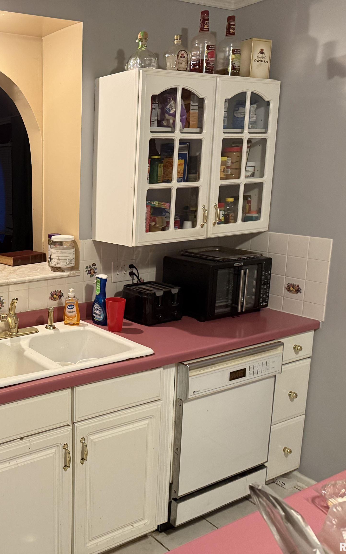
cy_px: 277
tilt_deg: -11.7
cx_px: 7
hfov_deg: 34.2
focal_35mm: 34
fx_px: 513
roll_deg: +1.2
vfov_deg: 56.7
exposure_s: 1/60
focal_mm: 6.76
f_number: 1.78
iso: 500
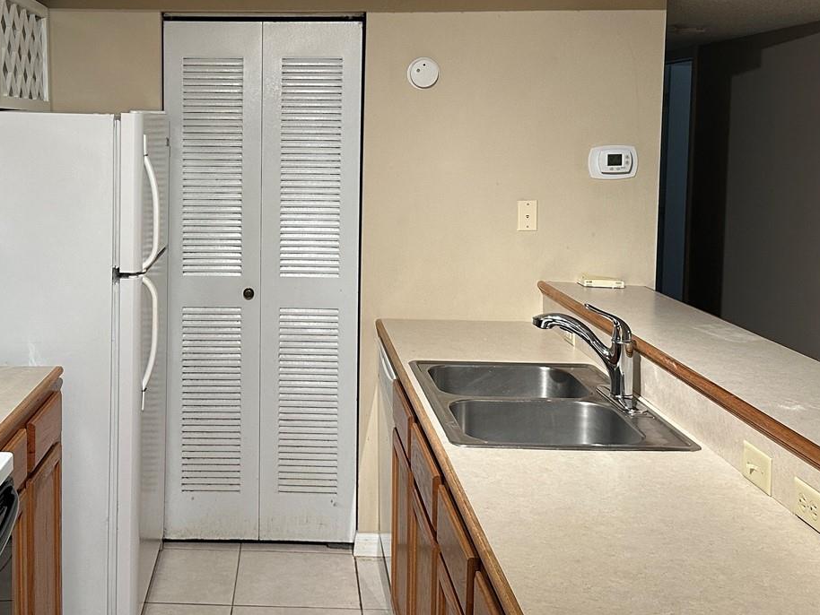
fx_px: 995
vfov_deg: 34.1
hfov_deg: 44.0
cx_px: 258
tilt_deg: -4.4
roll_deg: -0.1
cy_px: 207
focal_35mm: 42
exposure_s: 1/60
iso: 250
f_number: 1.78
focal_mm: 6.86
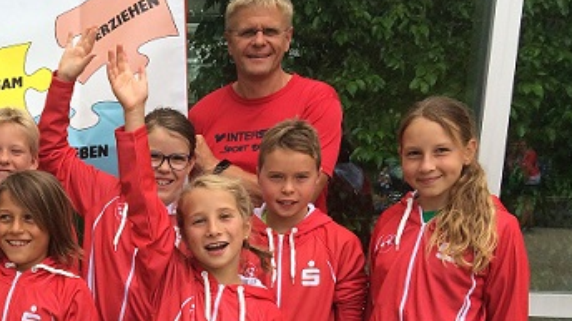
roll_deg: -0.2
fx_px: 909
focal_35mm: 60
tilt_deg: -13.2
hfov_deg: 33.3
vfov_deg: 19.4
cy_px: 323
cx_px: 72
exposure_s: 1/500
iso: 32
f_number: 2.2
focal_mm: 4.15
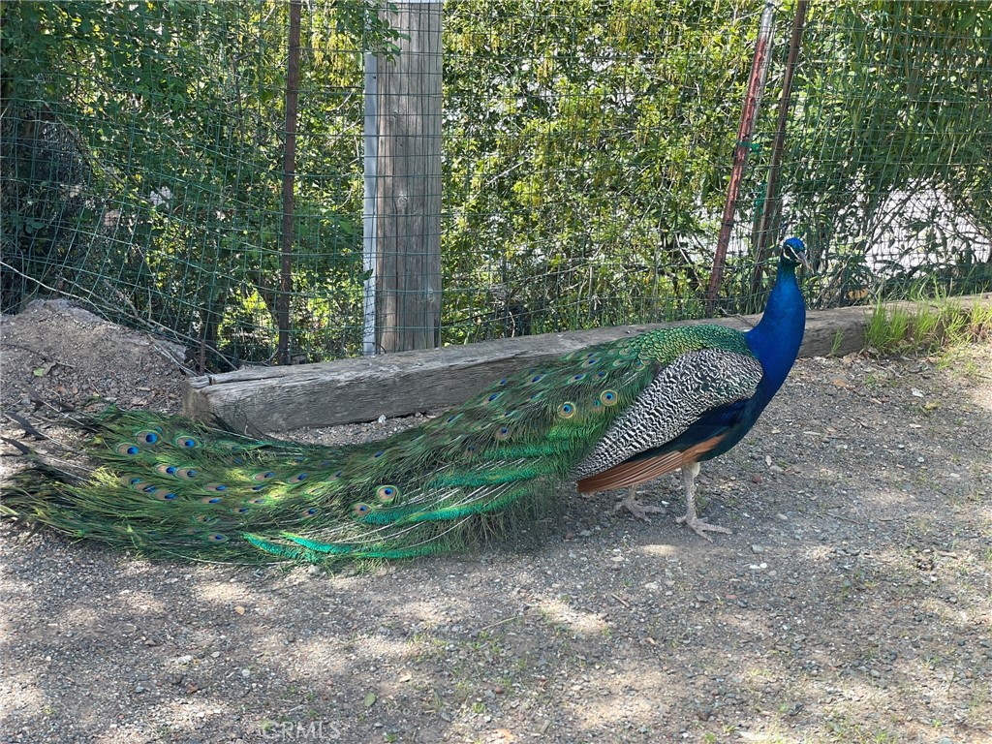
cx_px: 496
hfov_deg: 36.8
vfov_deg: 28.0
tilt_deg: -21.8
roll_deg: -3.8
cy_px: 372
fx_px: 1490
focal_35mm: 52
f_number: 2
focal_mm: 6
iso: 25
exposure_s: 1/129
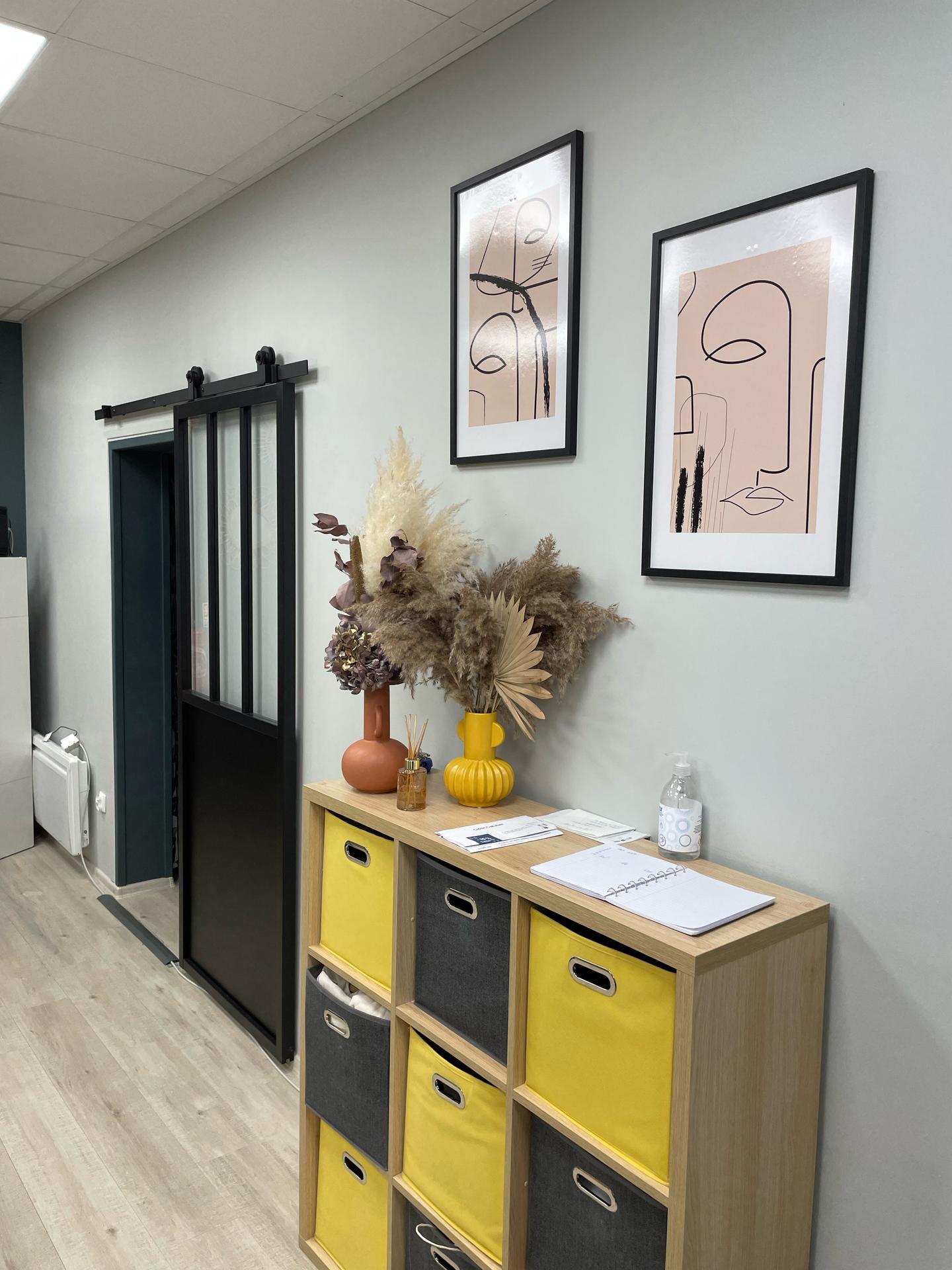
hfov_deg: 53.1
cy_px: 635
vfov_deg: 67.3
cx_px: 476
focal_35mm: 26
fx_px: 953
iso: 50
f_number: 1.6
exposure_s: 1/100
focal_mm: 4.2
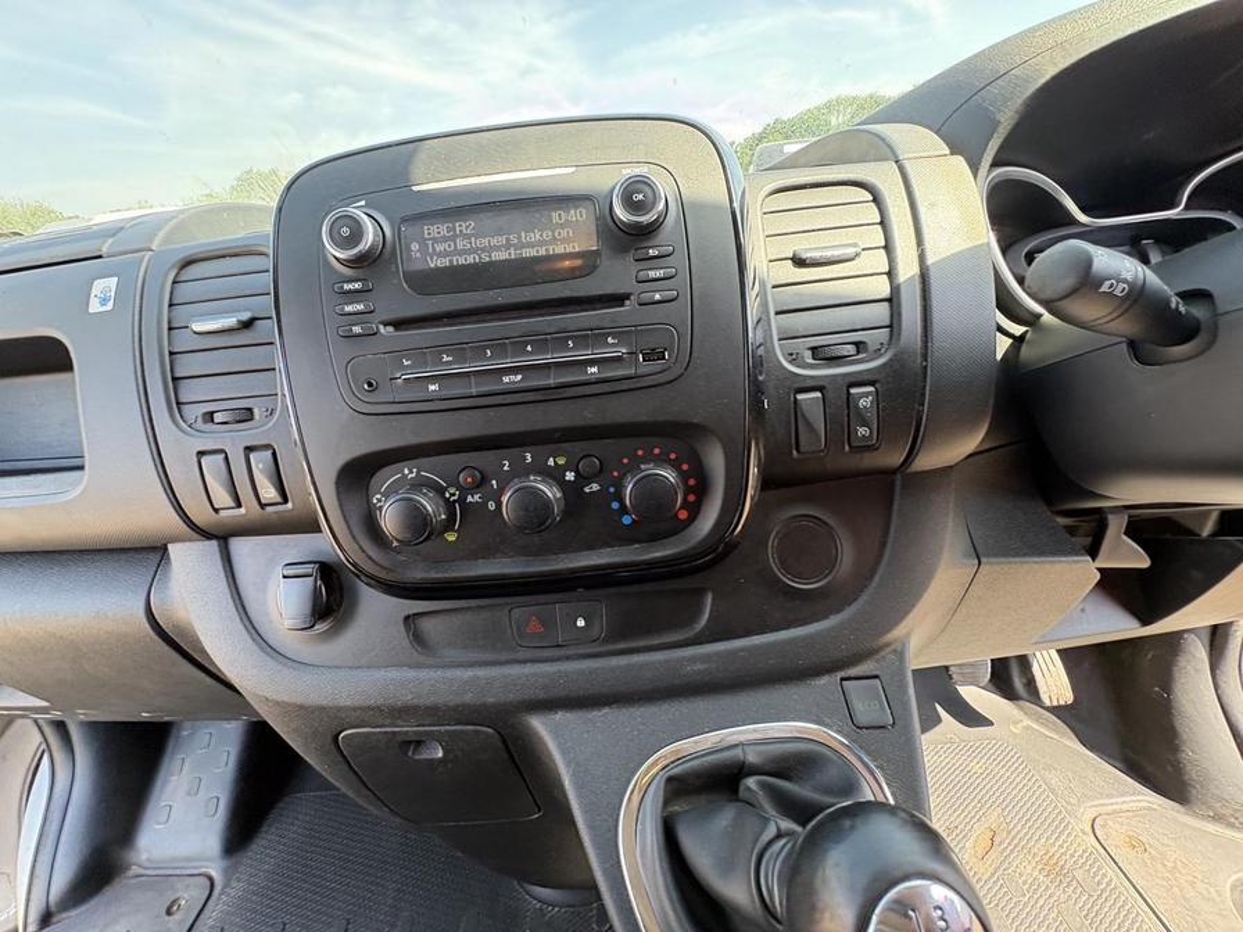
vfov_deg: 85.7
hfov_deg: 102.1
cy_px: 466
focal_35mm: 14
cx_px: 622
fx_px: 503
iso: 200
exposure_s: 1/99
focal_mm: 2.22
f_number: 2.2
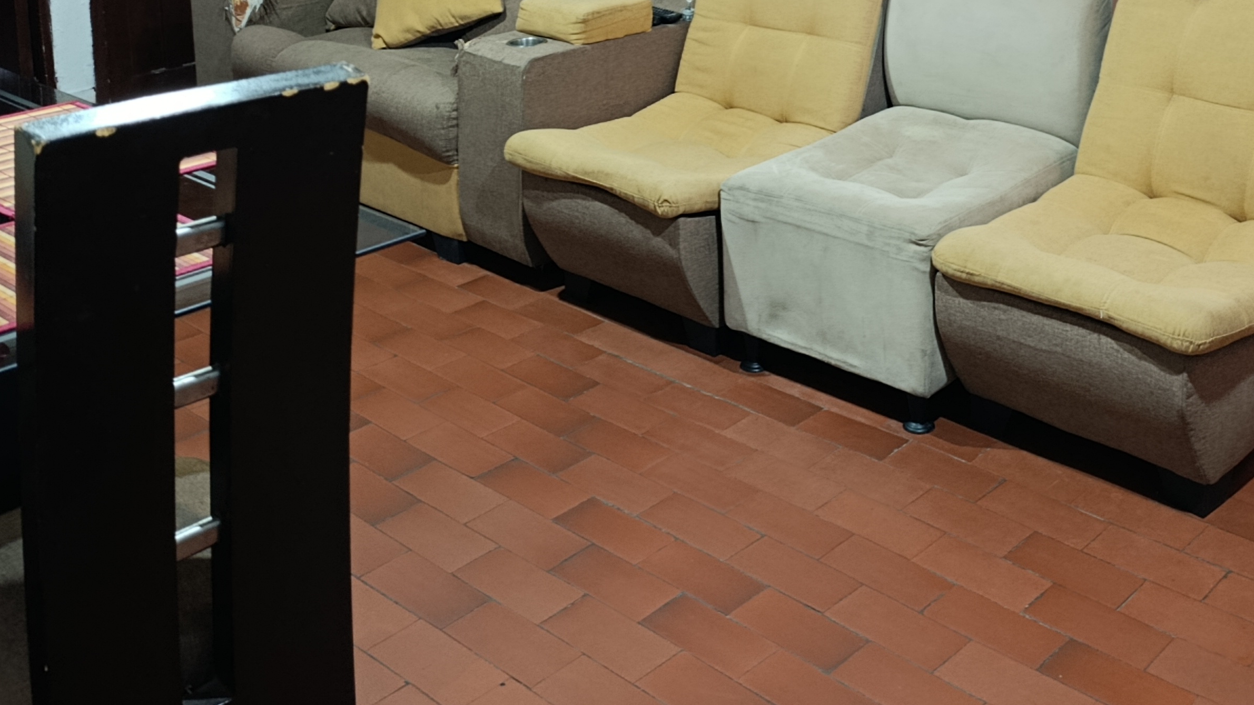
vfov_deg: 25.8
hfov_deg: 46.9
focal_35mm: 43
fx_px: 1430
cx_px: 795
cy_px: -55
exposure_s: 1/24
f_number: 1.65
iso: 1147
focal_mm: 6.11
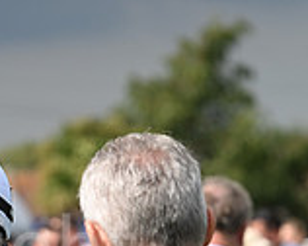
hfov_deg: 3.7
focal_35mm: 517
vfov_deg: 3.0
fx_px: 4707
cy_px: 376
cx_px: 18
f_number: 5.6
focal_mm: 150
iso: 400
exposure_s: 1/2000
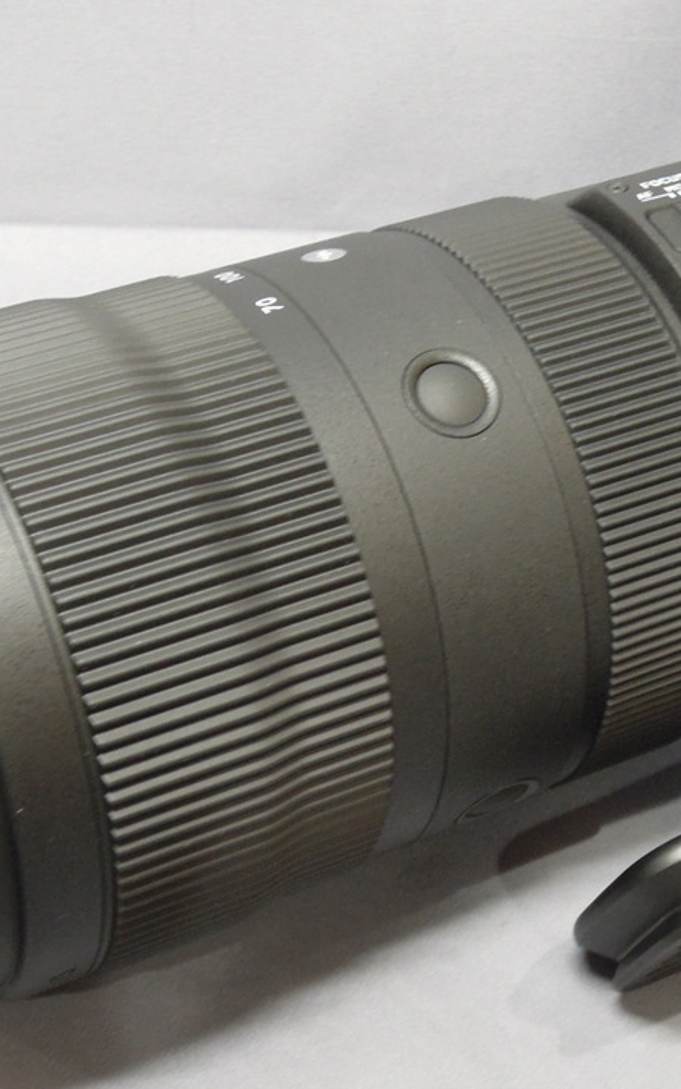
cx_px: 395
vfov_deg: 23.3
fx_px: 2642
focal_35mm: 89
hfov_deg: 14.7
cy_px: 605
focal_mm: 9
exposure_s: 1/15
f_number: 3.7
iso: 400
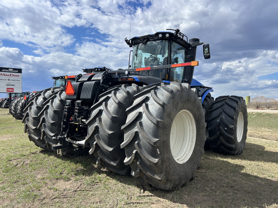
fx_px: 209
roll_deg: +0.4
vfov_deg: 53.1
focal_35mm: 26
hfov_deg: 67.3
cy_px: 104
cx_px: 139
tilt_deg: -0.5
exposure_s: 1/4115
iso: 50
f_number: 1.5
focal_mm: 5.7
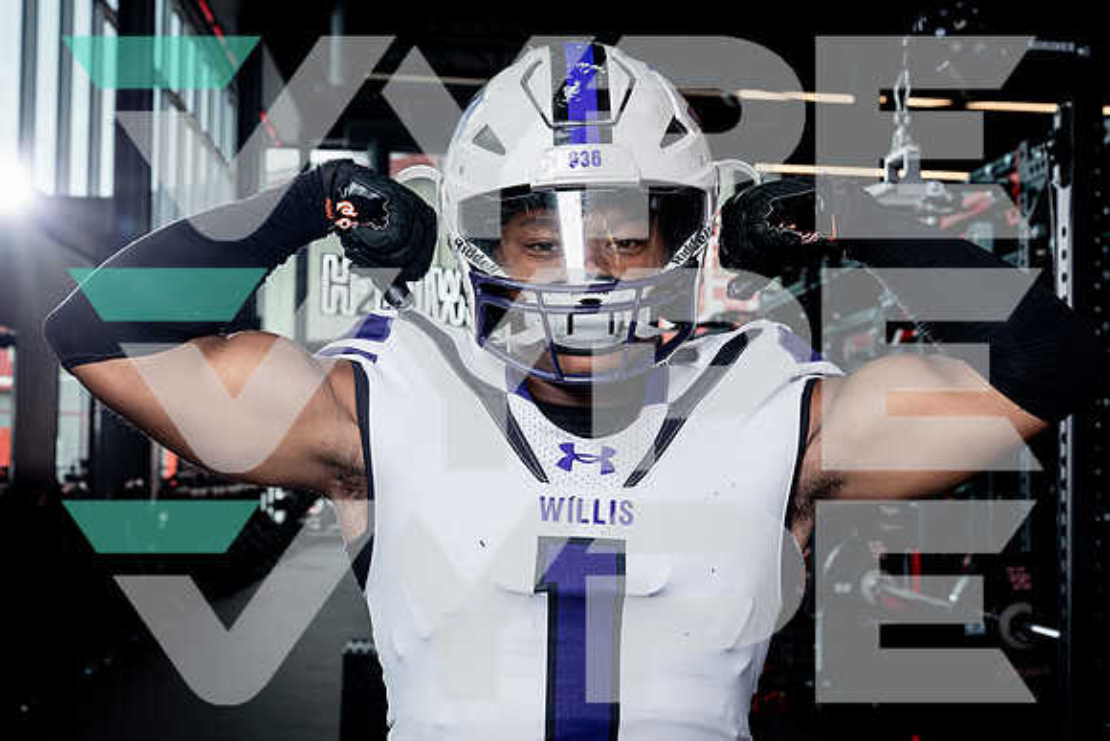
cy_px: 370
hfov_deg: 41.1
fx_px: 1480
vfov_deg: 28.1
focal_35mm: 48
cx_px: 555
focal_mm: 48
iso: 640
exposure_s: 1/250
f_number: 8
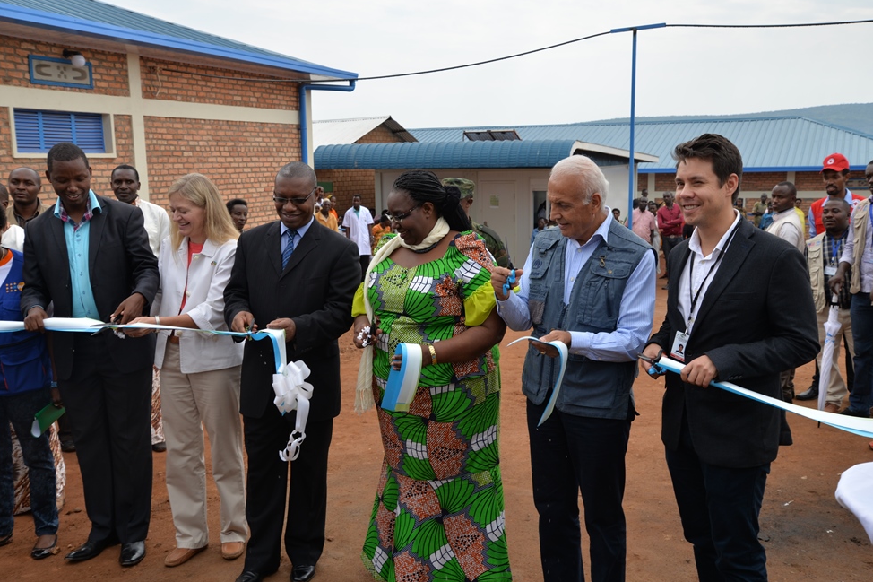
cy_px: 290
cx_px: 433
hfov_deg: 51.9
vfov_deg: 35.9
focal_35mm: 37
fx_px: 897
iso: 200
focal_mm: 36
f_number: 8
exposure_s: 1/250
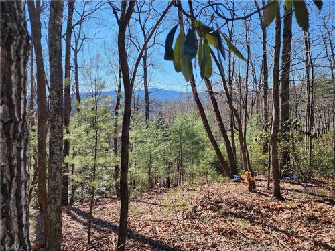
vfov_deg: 58.9
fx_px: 223
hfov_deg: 73.9
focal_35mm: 23
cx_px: 168
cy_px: 126
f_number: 1.8
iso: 12
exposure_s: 1/521
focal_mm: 6.4
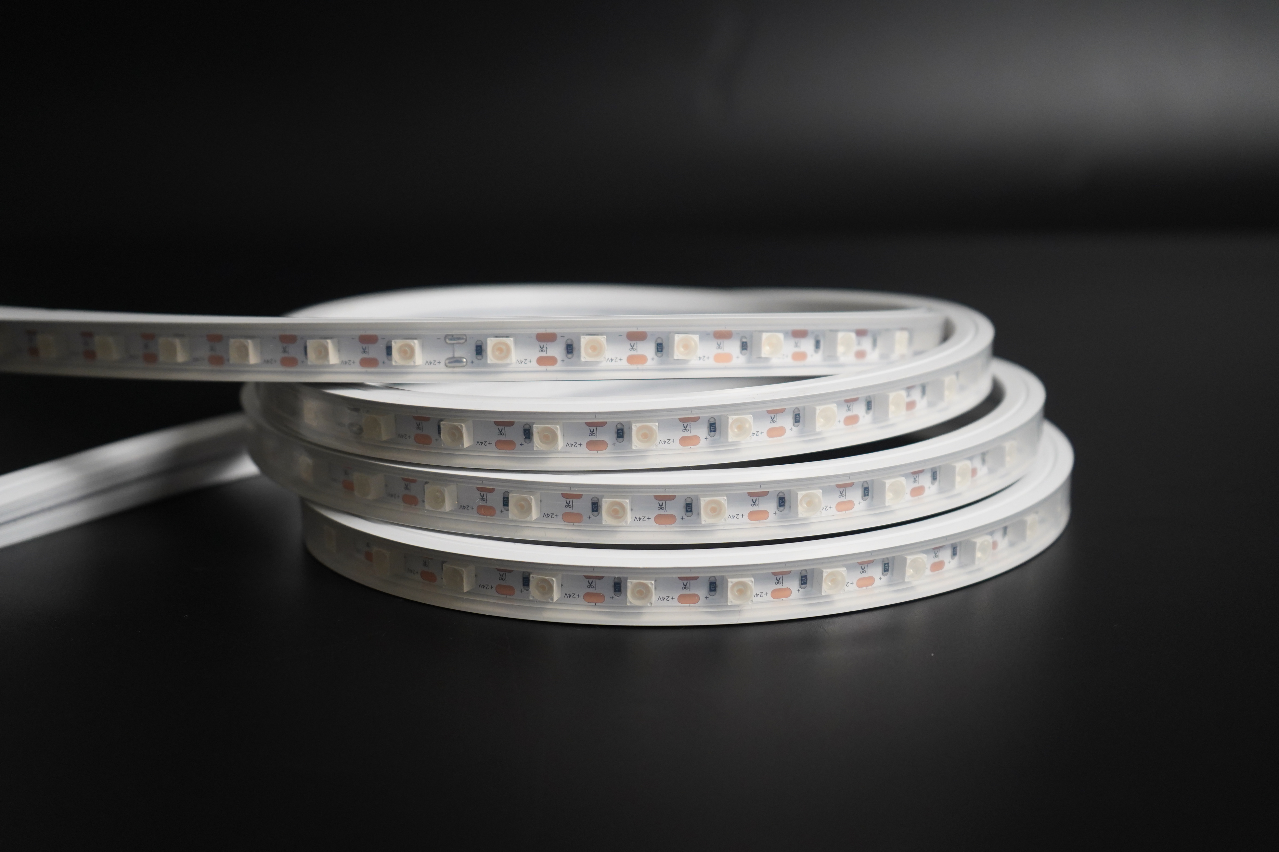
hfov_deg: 38.2
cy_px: 426
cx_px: 640
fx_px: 1847
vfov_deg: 26.0
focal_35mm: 52
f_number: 5
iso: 1600
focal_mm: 52
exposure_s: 1/160
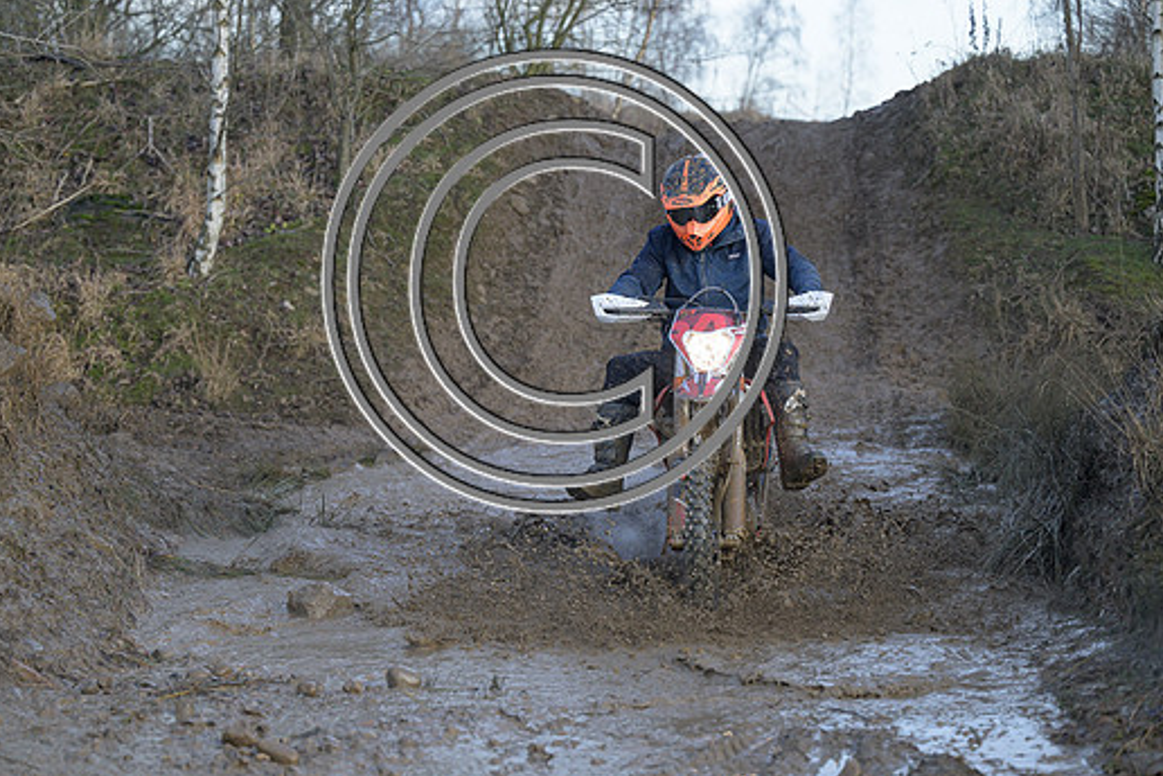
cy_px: 344
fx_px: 2617
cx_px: 554
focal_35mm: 81
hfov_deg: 25.1
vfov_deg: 16.9
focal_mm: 72
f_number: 3.2
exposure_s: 1/1000
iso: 800
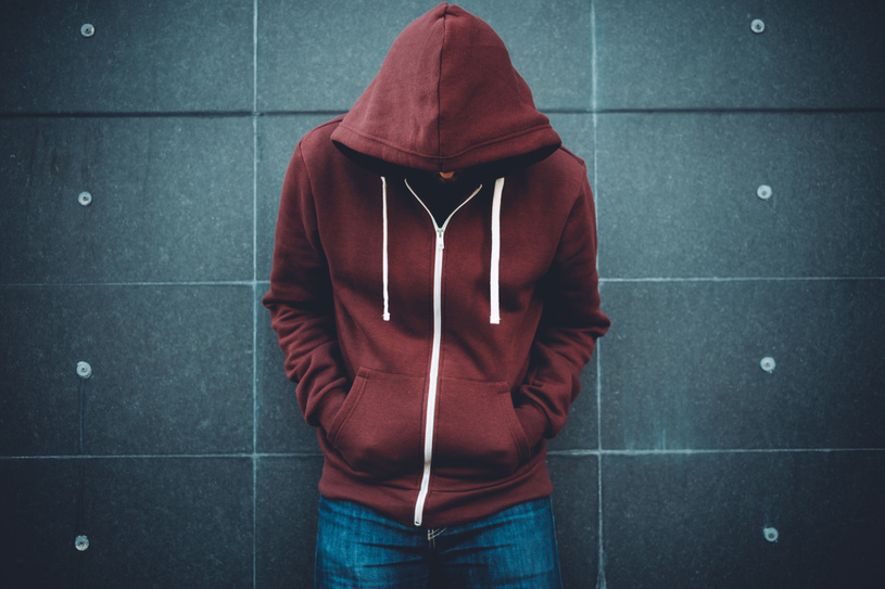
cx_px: 442
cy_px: 294
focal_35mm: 53
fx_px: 1303
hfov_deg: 37.5
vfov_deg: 25.5
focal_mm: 35
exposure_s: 1/170
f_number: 2
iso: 200
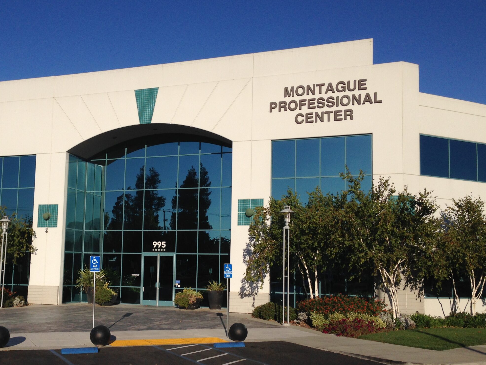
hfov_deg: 43.6
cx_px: 189
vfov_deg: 33.5
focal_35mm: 43
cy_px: 212
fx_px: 604
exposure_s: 1/3390
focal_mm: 4.12
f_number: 2.4
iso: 50
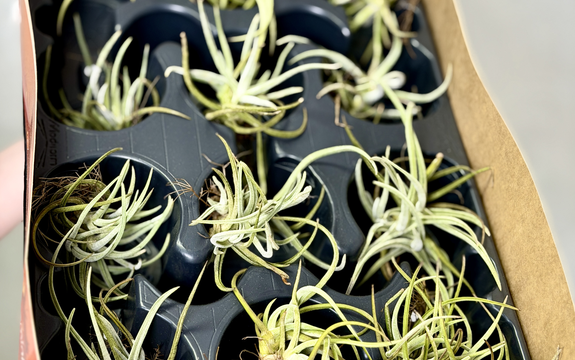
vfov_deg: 19.1
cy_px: 165
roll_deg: -2.1
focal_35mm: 68
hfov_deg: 30.2
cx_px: 287
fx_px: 1066
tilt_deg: -14.1
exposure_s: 1/117
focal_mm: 6.76
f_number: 1.78
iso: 100
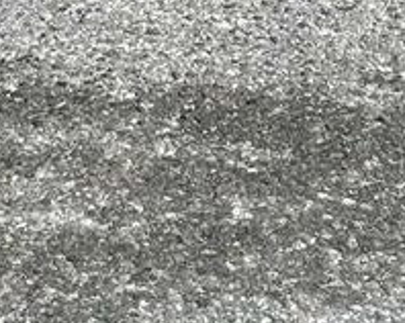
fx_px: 2096
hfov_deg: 11.0
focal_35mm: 175
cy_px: -592
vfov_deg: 7.8
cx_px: 274
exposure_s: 1/666
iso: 50
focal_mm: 5.7
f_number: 1.5
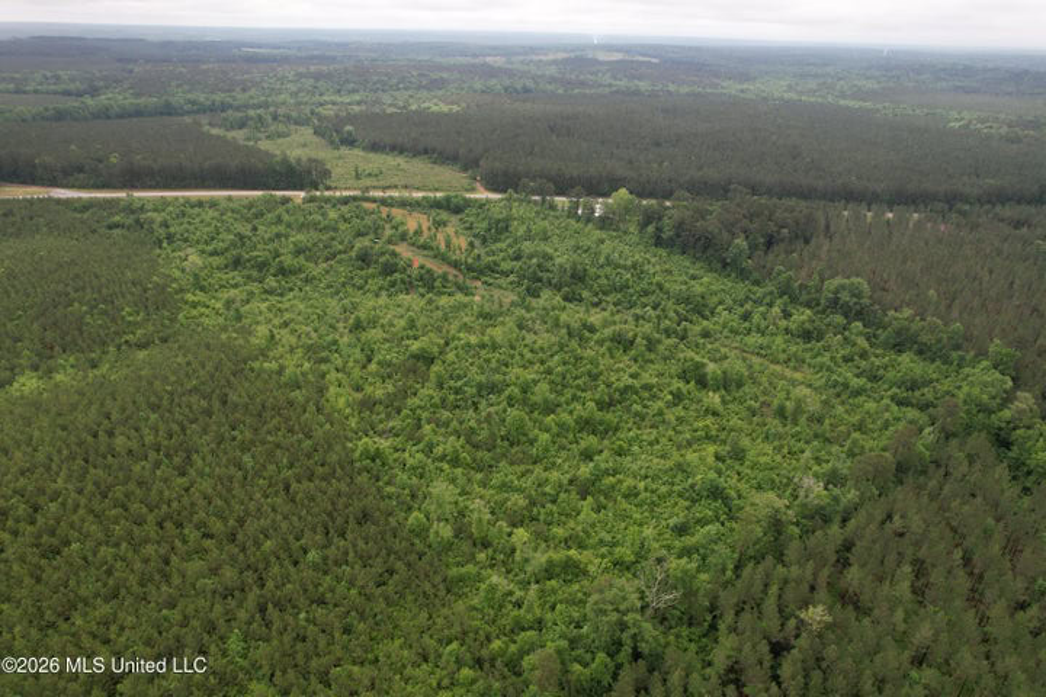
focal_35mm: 22
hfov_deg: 78.6
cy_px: 348
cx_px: 523
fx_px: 639
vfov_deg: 57.2
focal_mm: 8.4
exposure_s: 1/60
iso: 120
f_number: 2.8
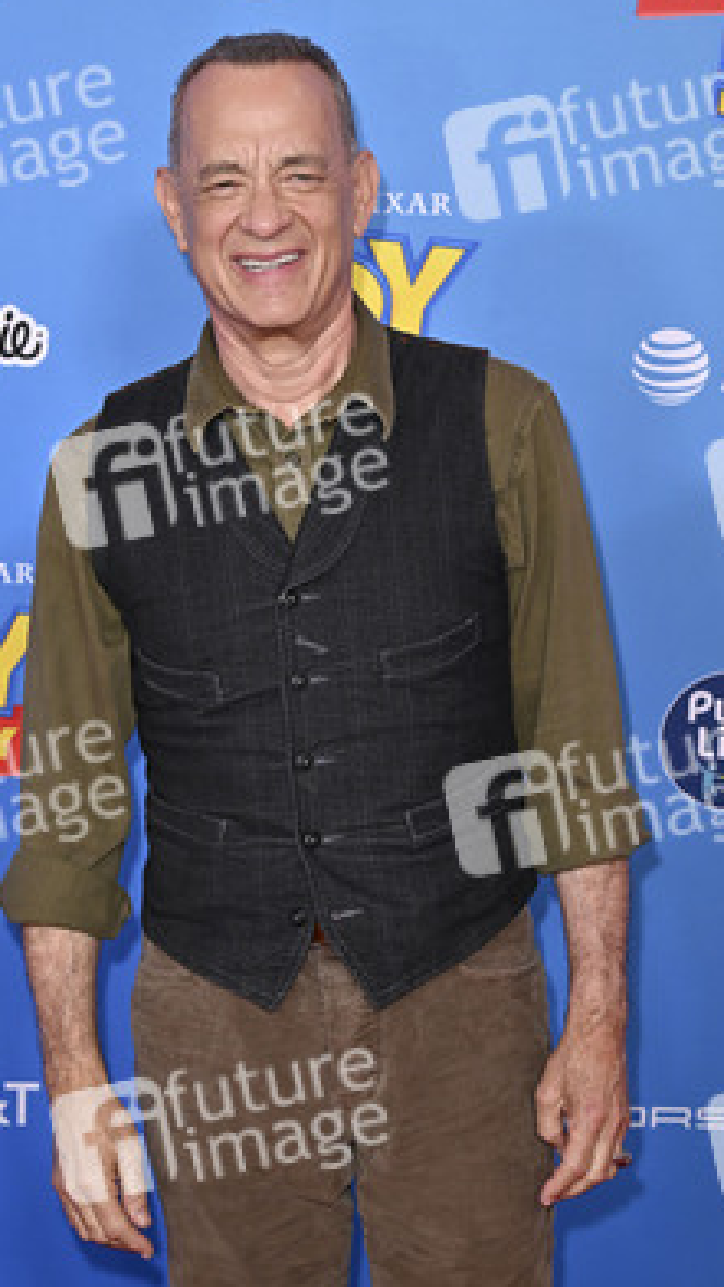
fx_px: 2833
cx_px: 314
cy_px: 635
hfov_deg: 14.6
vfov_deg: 25.6
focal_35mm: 83
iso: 1250
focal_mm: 78
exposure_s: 1/250
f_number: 6.3
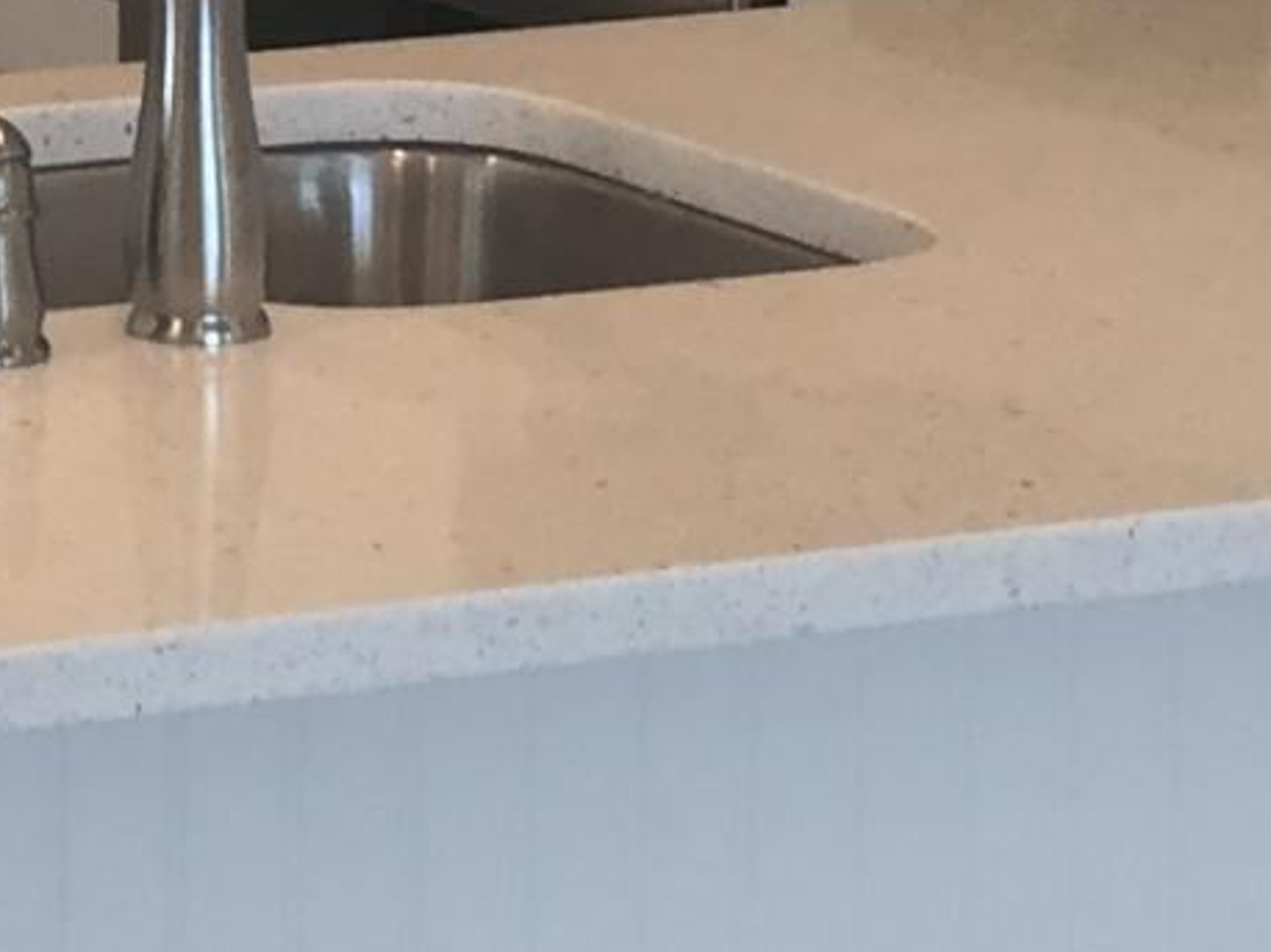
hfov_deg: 10.2
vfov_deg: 7.6
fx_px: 6973
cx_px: -336
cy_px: -552
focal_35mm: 190
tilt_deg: -5.9
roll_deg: -0.1
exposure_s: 1/40
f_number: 2.2
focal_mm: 4.15
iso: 32
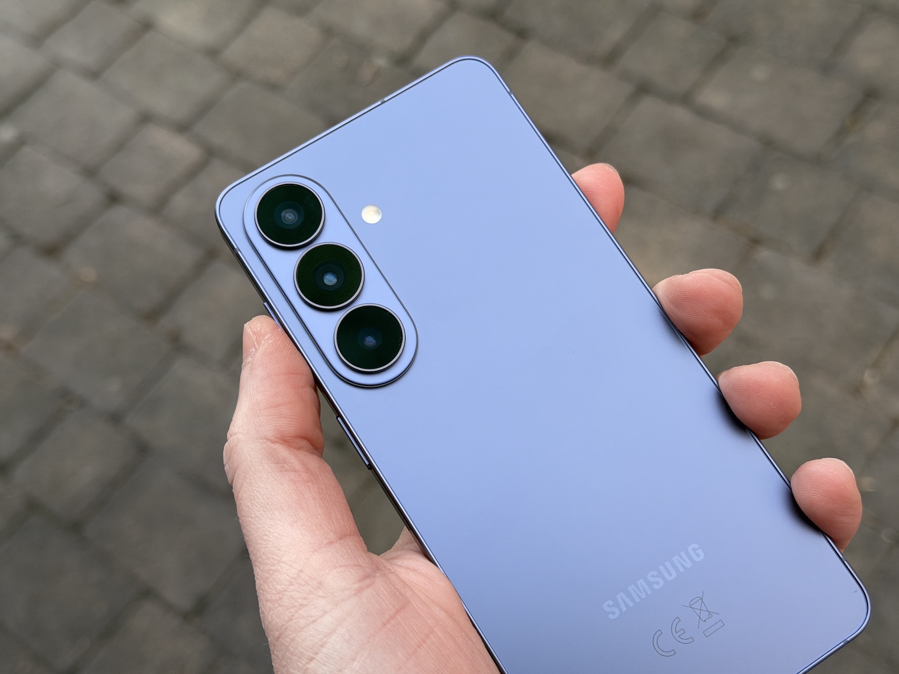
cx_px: 450
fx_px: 1247
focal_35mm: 48
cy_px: 337
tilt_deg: -57.3
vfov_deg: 30.3
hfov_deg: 39.7
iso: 64
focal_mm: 6.76
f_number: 1.78
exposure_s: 1/1116
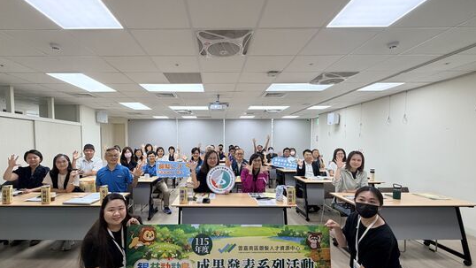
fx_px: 215
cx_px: 216
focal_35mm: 17
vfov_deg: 63.7
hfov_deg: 95.6
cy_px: 154
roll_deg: +0.3
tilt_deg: -2.5
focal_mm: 2.22
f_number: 2.2
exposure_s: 1/120
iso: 160
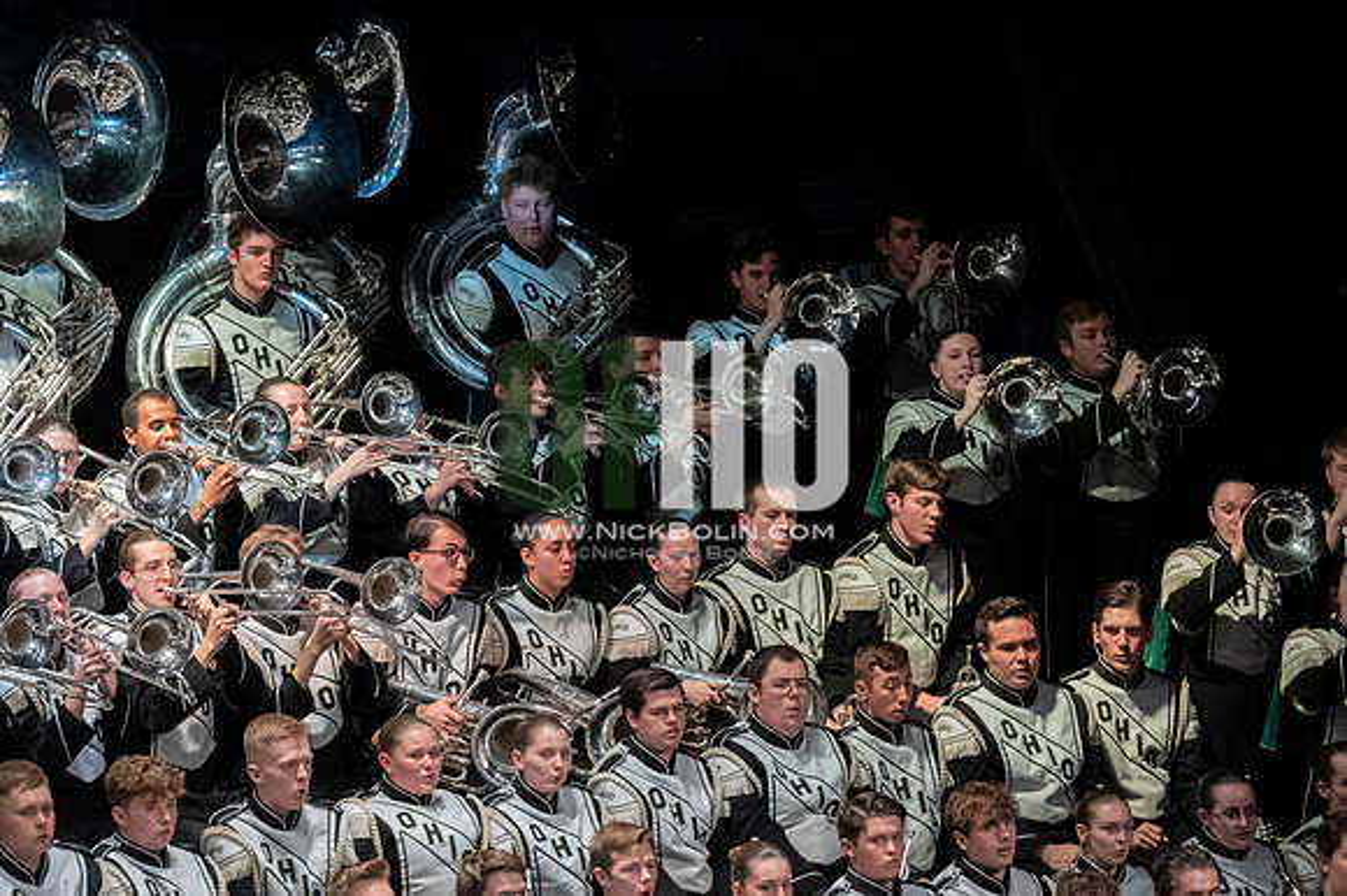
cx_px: 674
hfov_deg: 7.9
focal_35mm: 262
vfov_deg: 5.2
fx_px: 9797
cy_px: 448
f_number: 4
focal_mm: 175
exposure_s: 1/500
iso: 5000
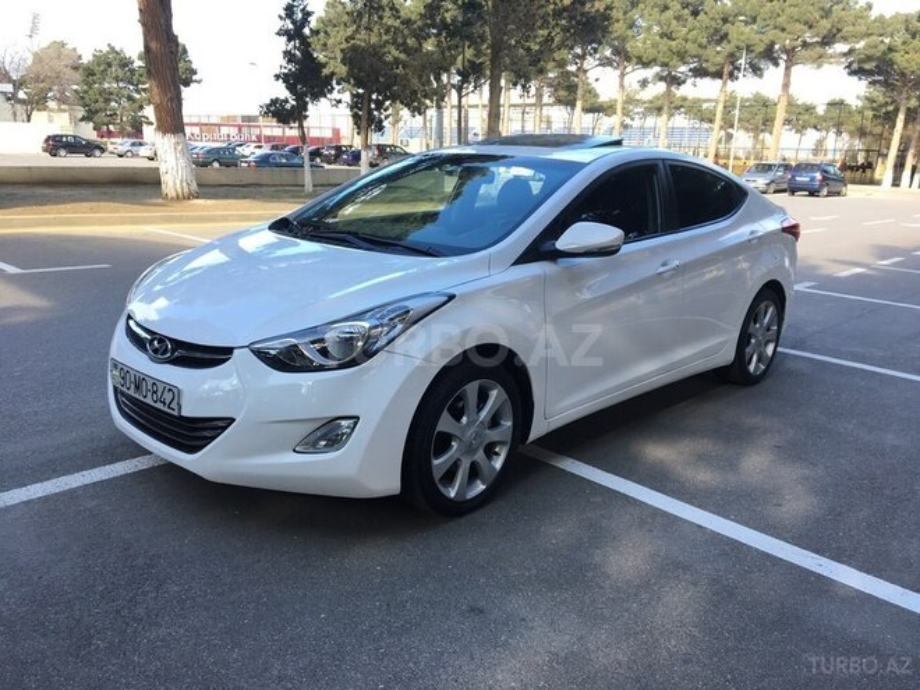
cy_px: 345
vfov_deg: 48.2
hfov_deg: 61.7
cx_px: 460
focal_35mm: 29
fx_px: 771
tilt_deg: -14.8
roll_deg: -1.7
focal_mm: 4.15
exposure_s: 1/203
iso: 25
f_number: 2.2
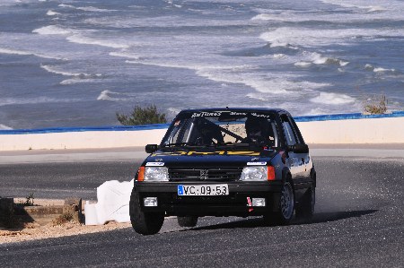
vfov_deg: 6.1
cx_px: 202
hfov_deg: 9.2
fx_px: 2522
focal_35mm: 225
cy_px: 134
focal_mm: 150
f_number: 8
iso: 250
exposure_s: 1/800
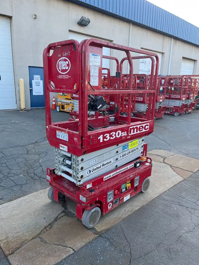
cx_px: 100
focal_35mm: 26
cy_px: 132
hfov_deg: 53.1
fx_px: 199
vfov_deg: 67.3
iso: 50
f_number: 1.6
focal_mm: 5.1
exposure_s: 1/364
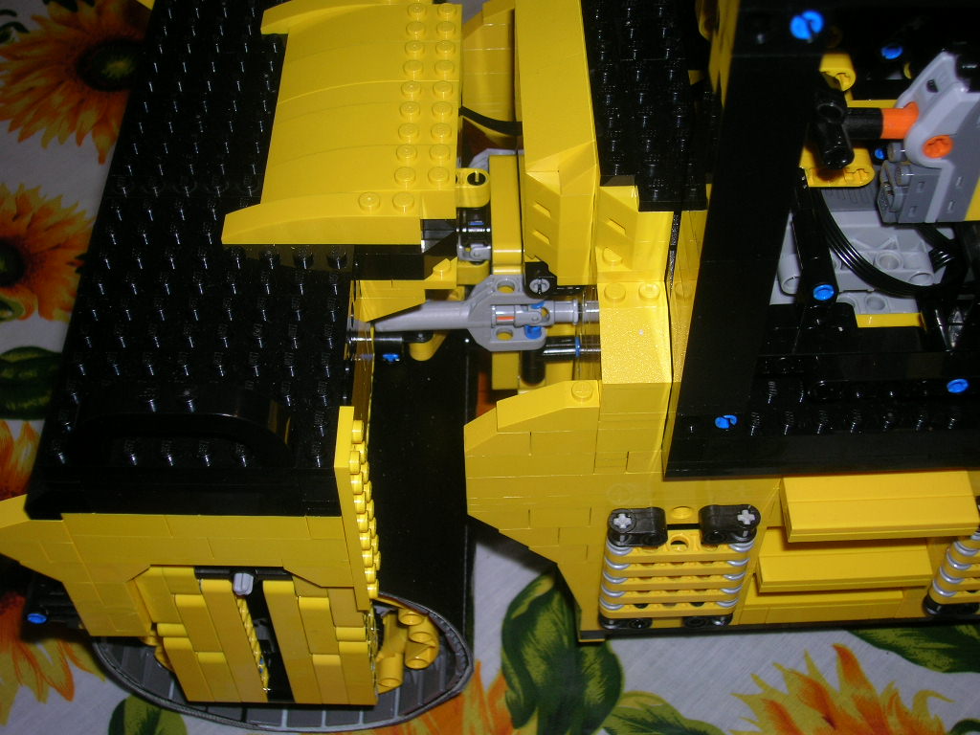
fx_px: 1302
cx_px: 490
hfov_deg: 41.2
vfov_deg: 31.5
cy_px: 368
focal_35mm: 46
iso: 50
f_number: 3.2
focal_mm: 7.7
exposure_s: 1/60.1
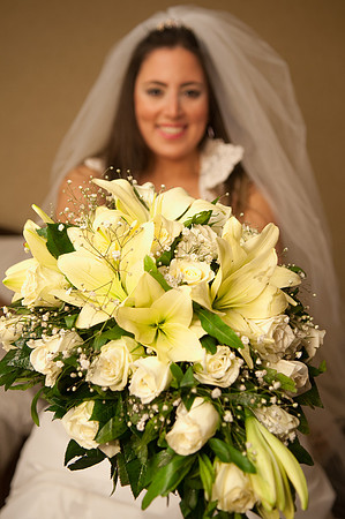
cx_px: 172
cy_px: 260
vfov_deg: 42.4
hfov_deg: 28.9
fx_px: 670
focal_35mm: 46
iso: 400
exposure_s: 1/100
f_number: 2.8
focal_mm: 31
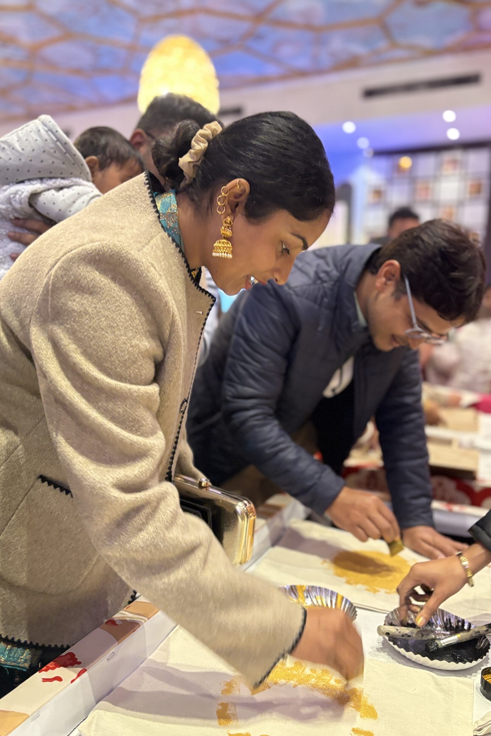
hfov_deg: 46.4
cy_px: 372
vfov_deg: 65.5
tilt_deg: -6.8
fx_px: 573
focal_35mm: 28
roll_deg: -1.6
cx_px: 236
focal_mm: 5.96
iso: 320
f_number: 1.6
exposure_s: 1/50
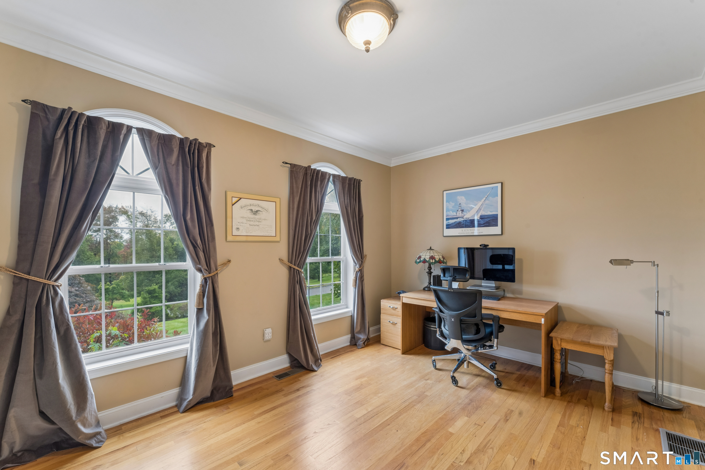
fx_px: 274
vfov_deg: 81.2
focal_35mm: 14
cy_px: 235
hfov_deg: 104.3
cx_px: 352
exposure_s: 1/4
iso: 400
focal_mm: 14
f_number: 13
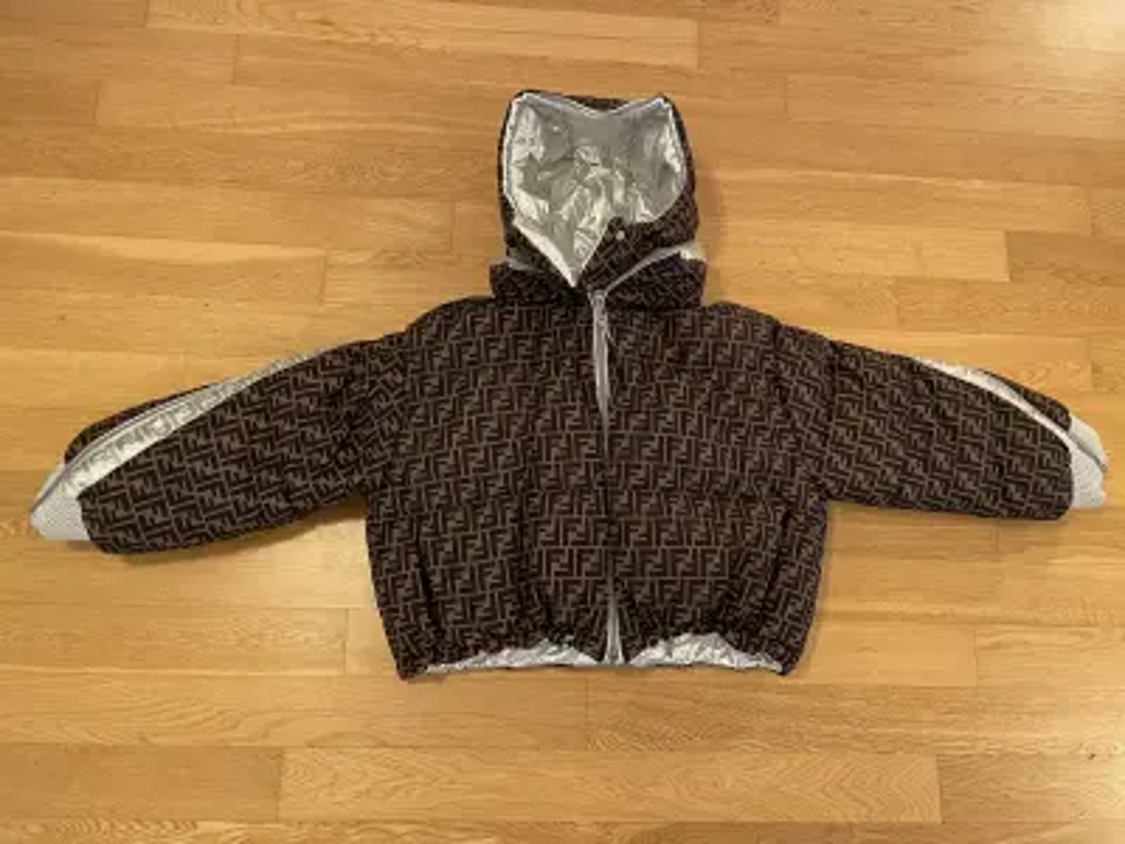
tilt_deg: -75.8
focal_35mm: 26
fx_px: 845
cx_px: 562
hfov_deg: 67.3
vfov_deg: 53.1
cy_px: 422
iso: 250
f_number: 1.6
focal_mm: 4.2
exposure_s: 1/50
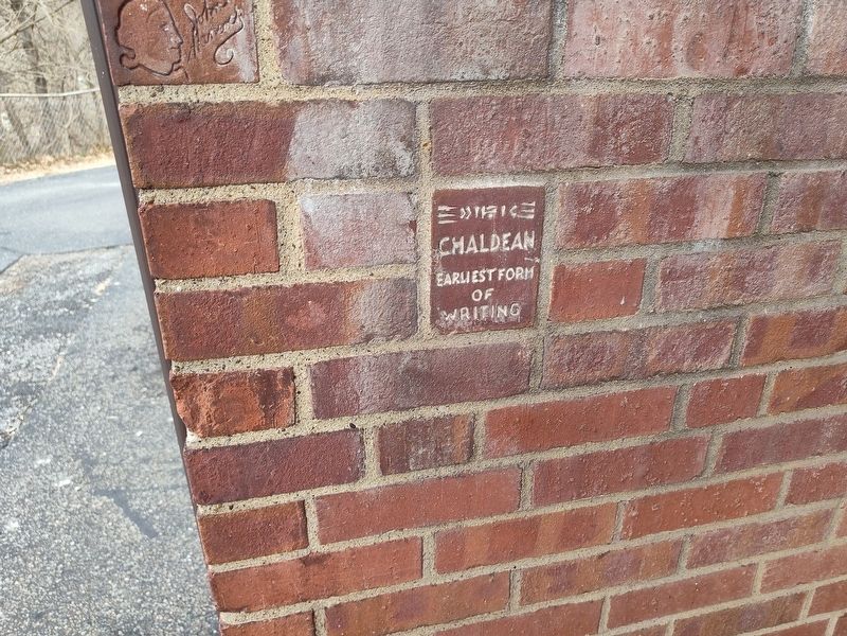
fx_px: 563
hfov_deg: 73.9
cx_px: 424
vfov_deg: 58.9
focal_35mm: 23
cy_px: 318
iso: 164
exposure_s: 1/120
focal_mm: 5.56
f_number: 1.8
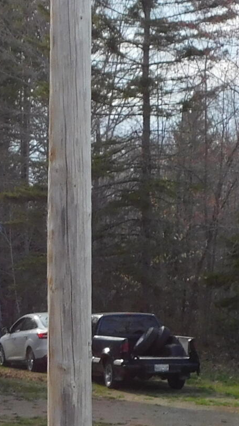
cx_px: -210
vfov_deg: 14.7
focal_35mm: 146
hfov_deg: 8.0
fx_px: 1646
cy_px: 316
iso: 125
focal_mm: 6.3
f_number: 3.5
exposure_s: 1/640
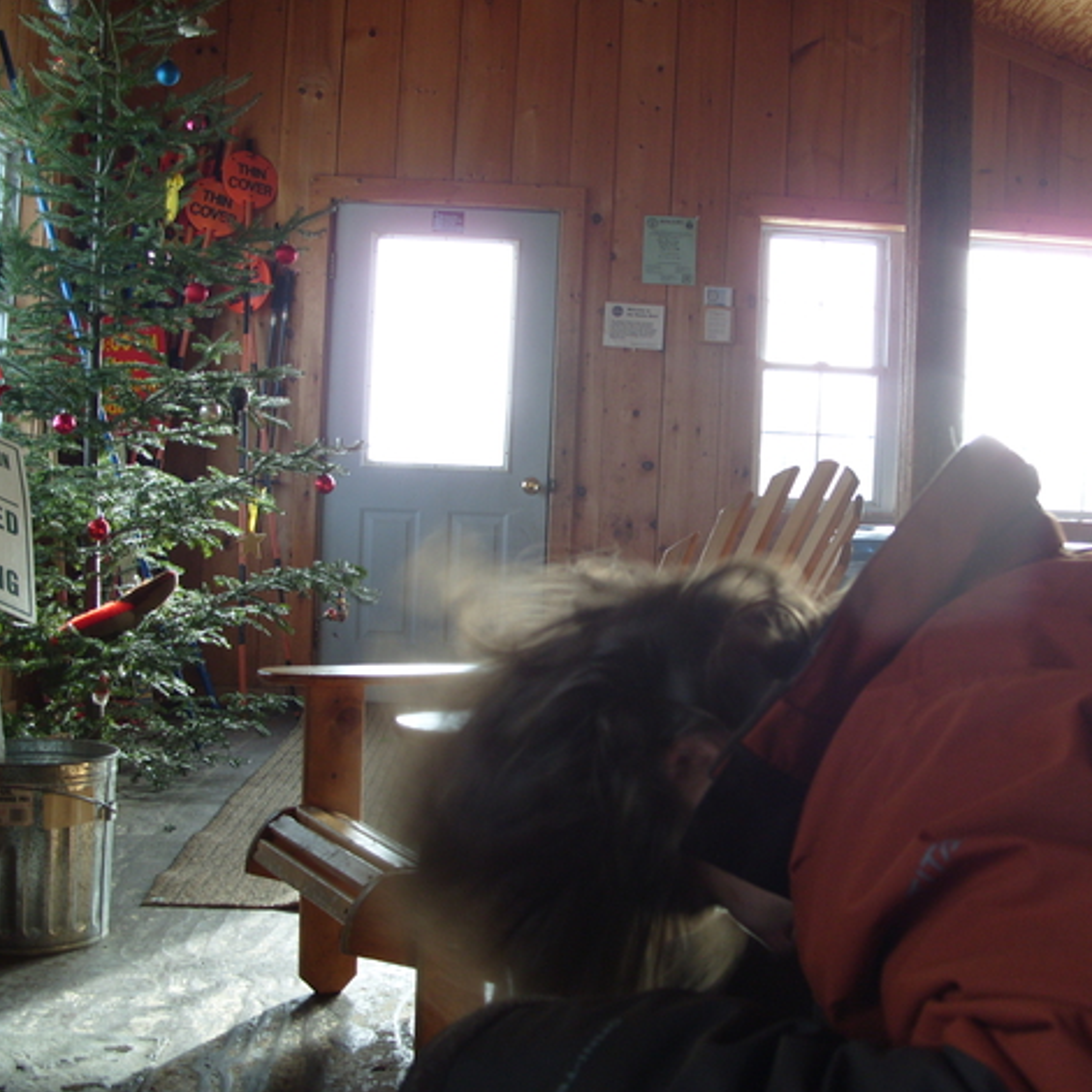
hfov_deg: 39.9
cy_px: 540
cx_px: 638
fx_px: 1499
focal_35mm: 42
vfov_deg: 40.0
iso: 80
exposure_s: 1/90
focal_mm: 7.8
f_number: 3.1
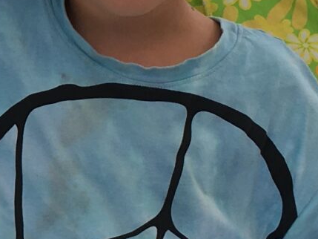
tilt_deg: -13.5
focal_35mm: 173
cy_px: -41
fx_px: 1590
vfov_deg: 8.5
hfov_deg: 10.9
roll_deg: -2.5
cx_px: -188
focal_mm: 4.15
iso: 25
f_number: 2.2
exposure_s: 1/534
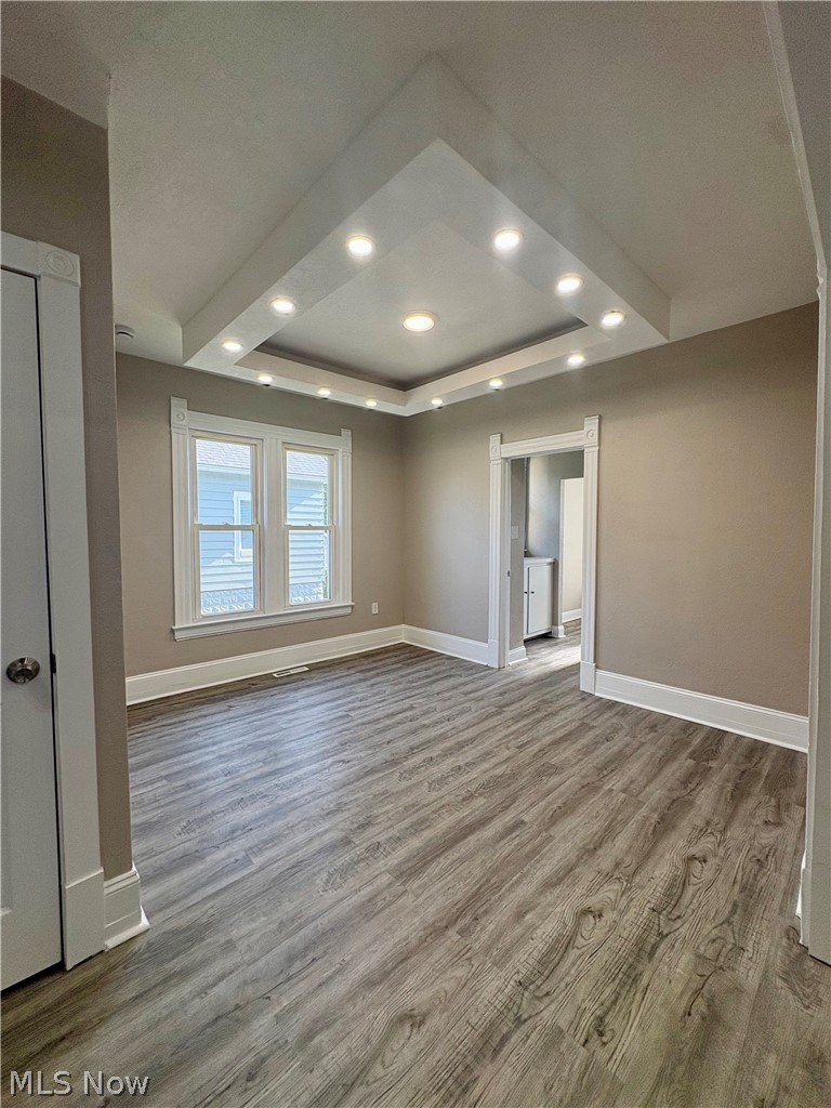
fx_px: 448
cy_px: 554
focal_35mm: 14
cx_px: 416
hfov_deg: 85.7
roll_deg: -0.5
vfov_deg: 102.1
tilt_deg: -1.5
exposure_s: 1/137
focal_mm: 2.22
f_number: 2.2
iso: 100
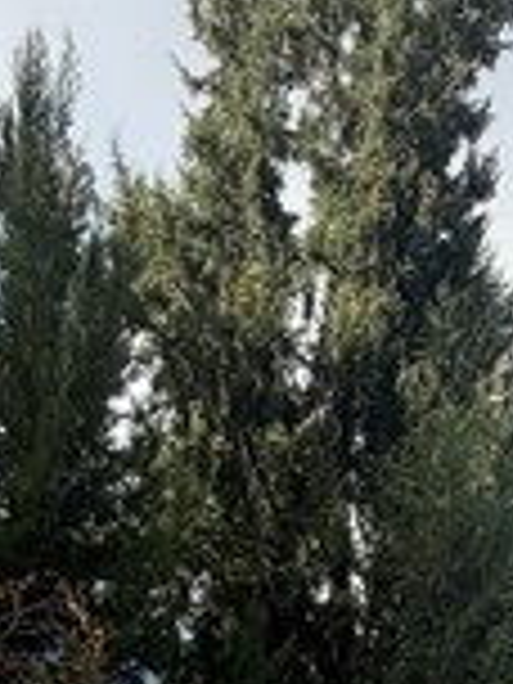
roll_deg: -1.0
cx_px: 423
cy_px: 1323
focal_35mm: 59
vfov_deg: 19.9
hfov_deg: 24.4
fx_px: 1166
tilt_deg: -9.0
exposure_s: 1/751
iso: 40
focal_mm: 2.22
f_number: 2.2
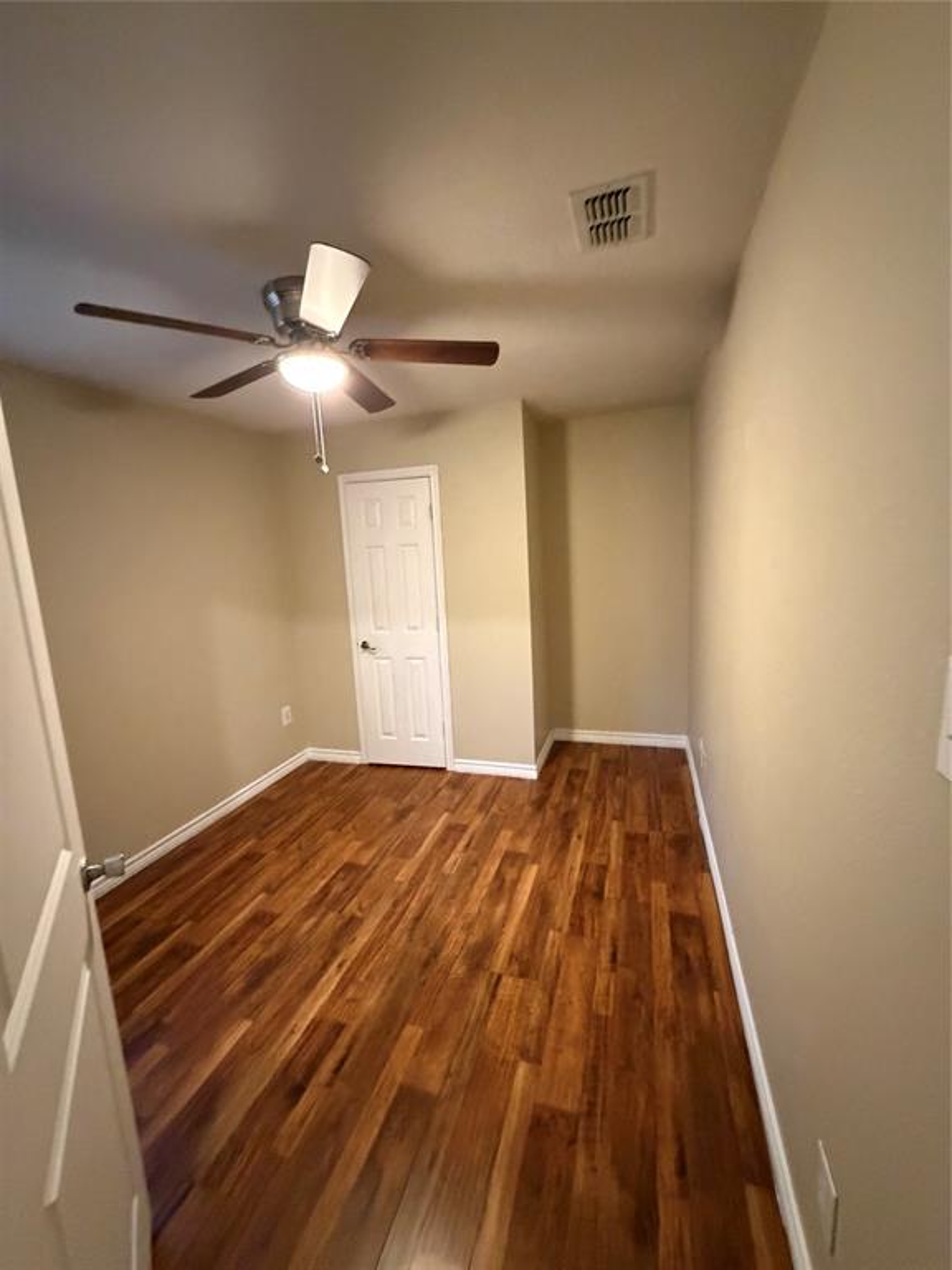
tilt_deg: -7.9
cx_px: 476
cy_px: 635
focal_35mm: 14
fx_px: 513
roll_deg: +4.5
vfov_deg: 102.1
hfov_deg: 85.7
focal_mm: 2.22
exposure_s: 1/60
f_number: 2.2
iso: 1250
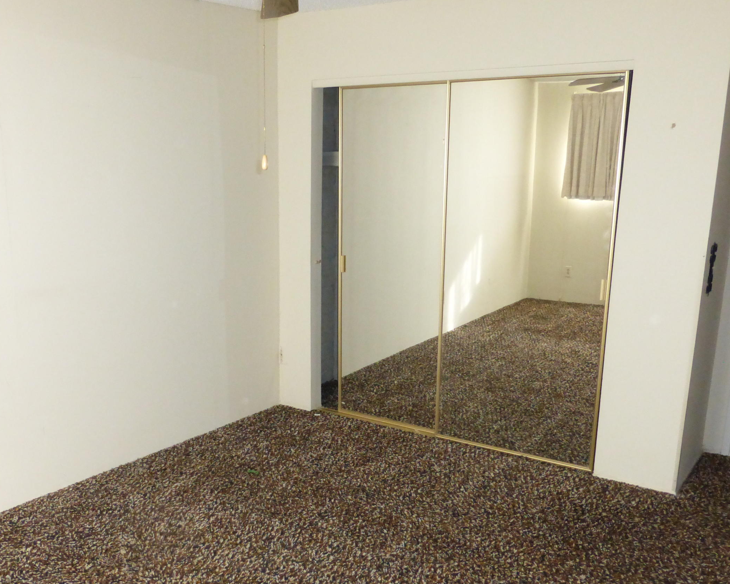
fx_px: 756
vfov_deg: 41.9
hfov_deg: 51.4
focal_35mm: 35
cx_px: 318
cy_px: 362
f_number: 3.3
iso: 500
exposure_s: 1/60
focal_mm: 4.3
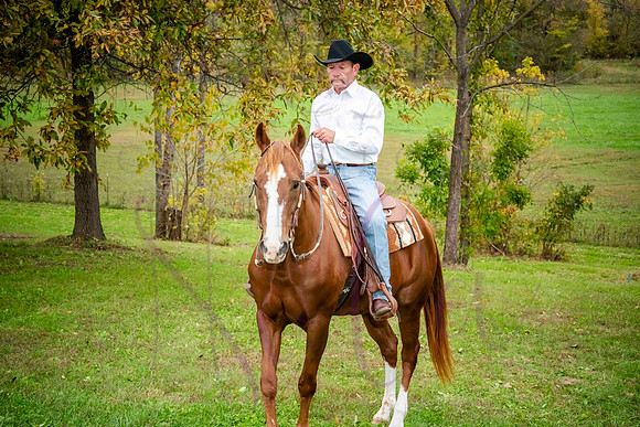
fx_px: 1156
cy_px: 214
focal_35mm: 65
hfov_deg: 31.0
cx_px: 320
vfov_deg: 20.9
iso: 1250
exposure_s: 1/400
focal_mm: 65
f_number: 8
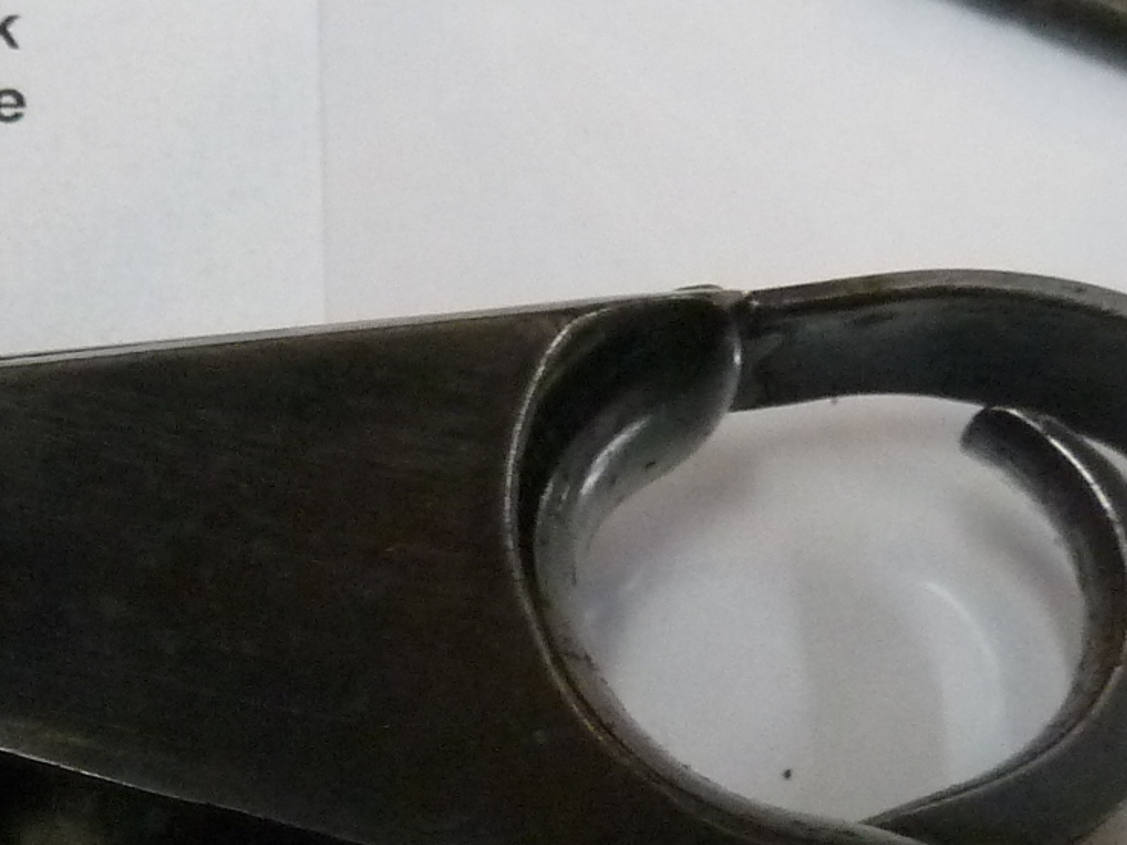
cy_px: 817
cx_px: -14
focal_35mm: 87
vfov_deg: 16.7
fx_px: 2832
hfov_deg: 21.7
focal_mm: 4.1
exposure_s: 1/20
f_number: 3.3
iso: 400
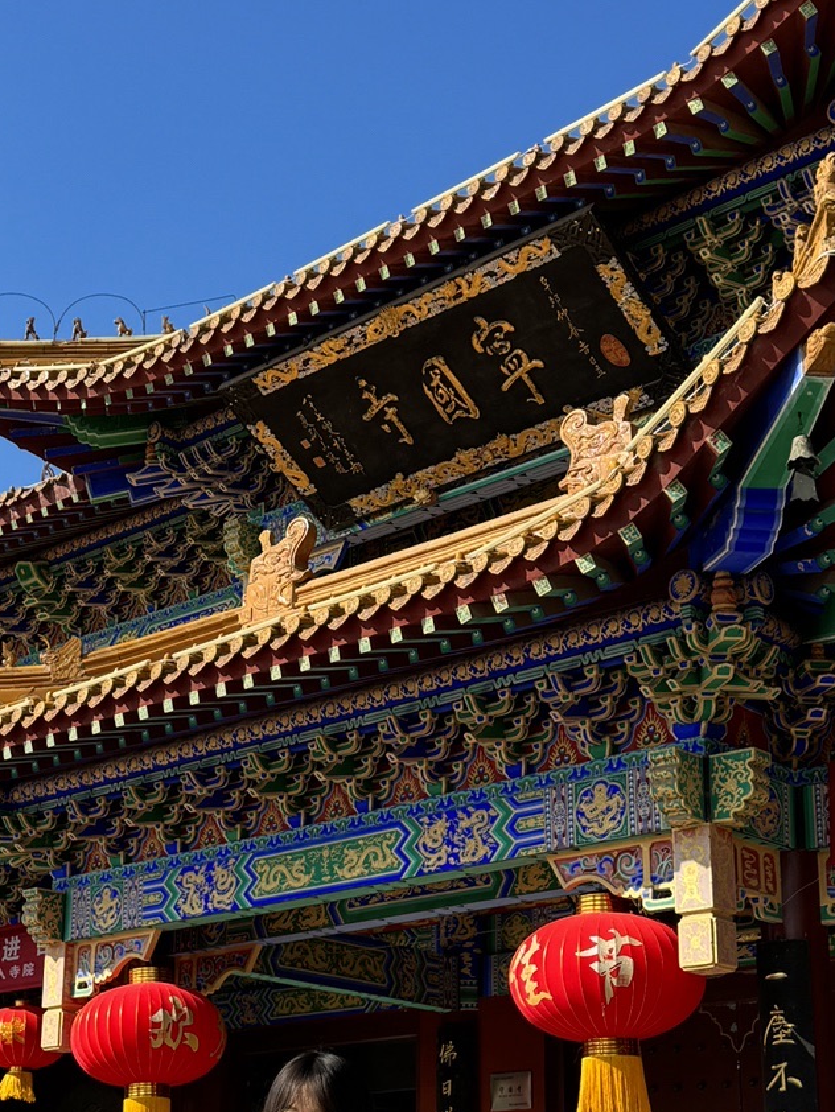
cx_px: 365
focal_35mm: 57
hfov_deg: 25.7
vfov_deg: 33.2
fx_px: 1832
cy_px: 803
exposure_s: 1/2959
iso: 80
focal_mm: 6.86
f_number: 1.78
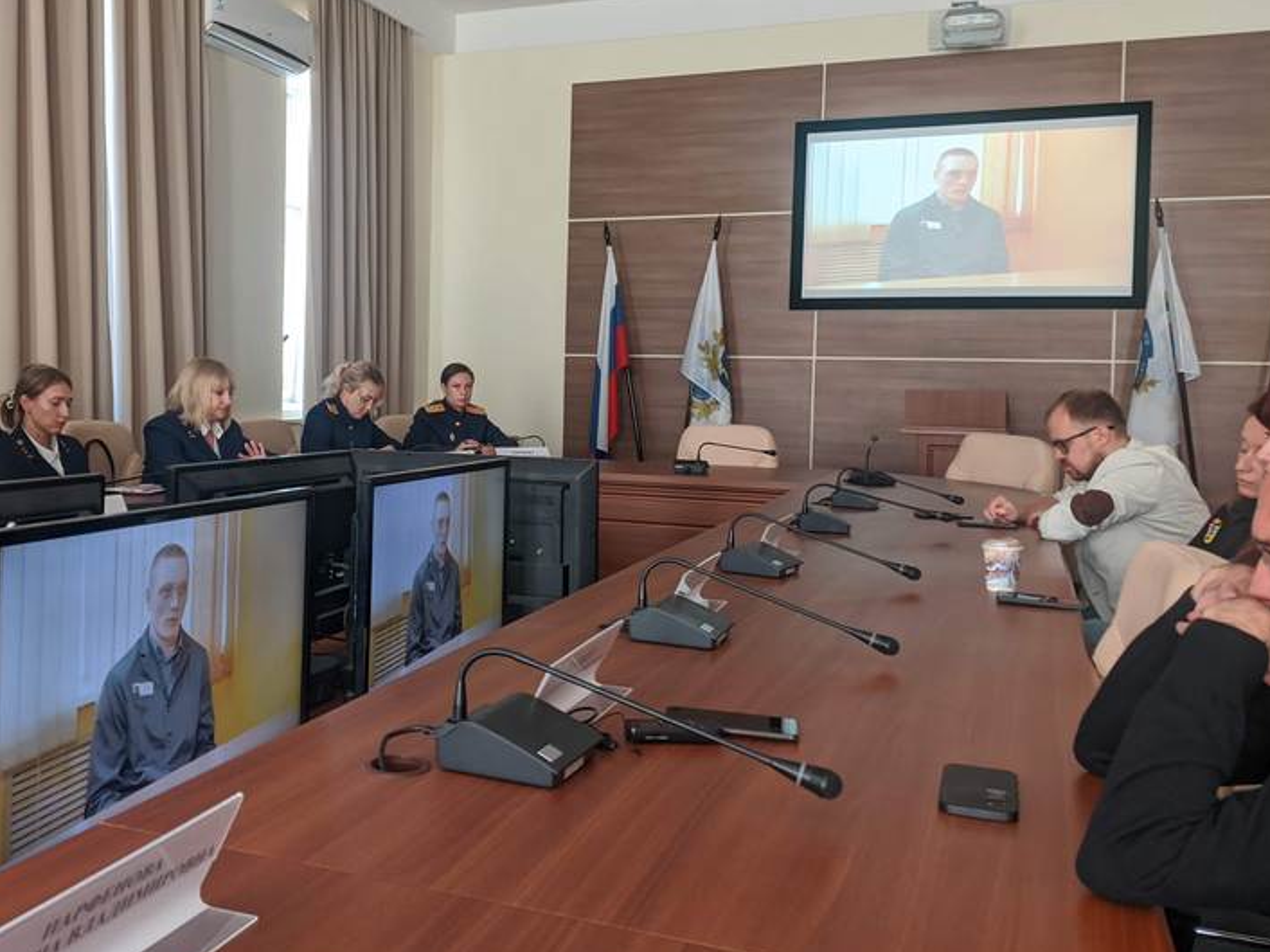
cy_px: 412
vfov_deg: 41.7
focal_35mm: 34
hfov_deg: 53.5
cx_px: 487
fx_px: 1247
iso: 162
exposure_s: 1/50
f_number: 2
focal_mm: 4.58
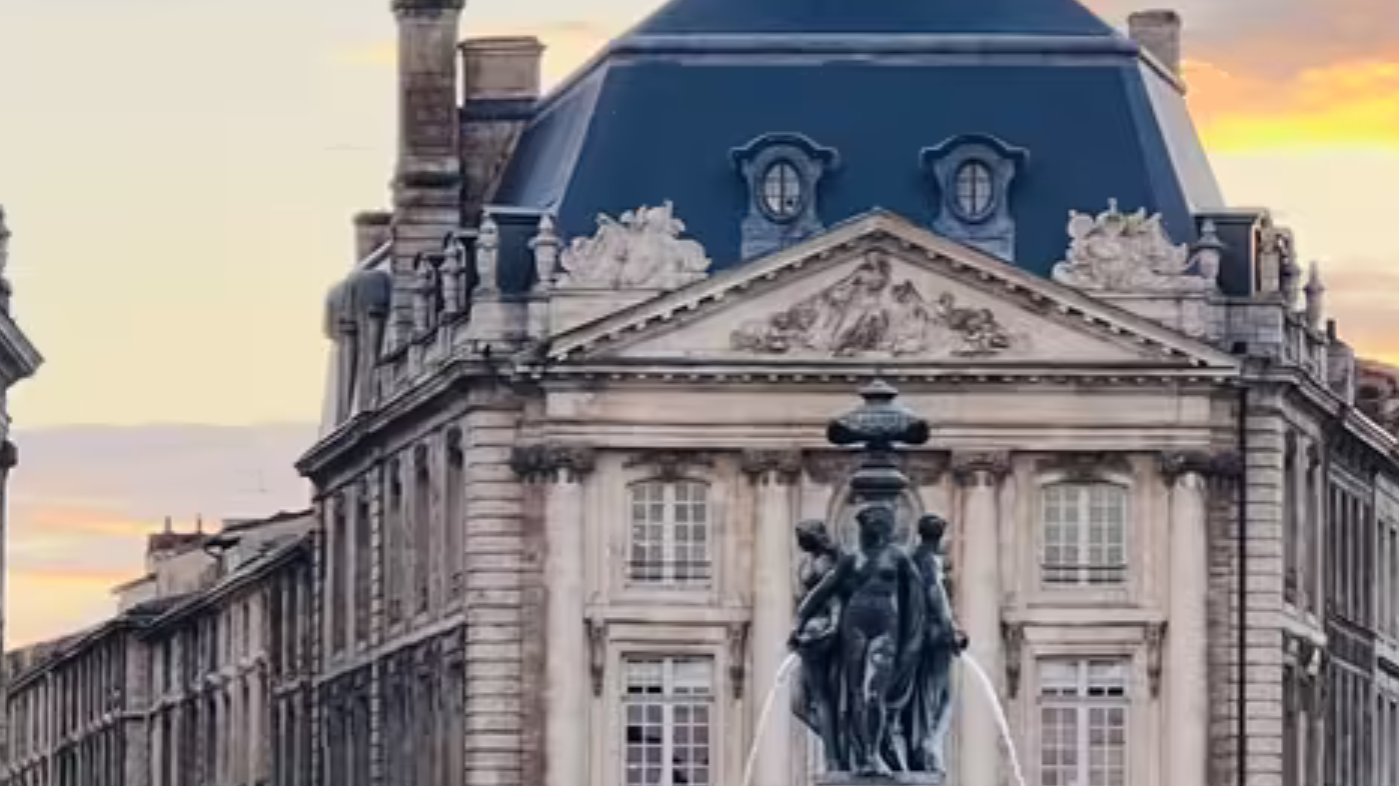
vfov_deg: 5.6
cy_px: 693
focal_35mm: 216
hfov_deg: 10.0
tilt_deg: +3.8
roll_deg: +0.3
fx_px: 8012
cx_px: 778
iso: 100
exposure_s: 1/99
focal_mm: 9
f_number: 2.8
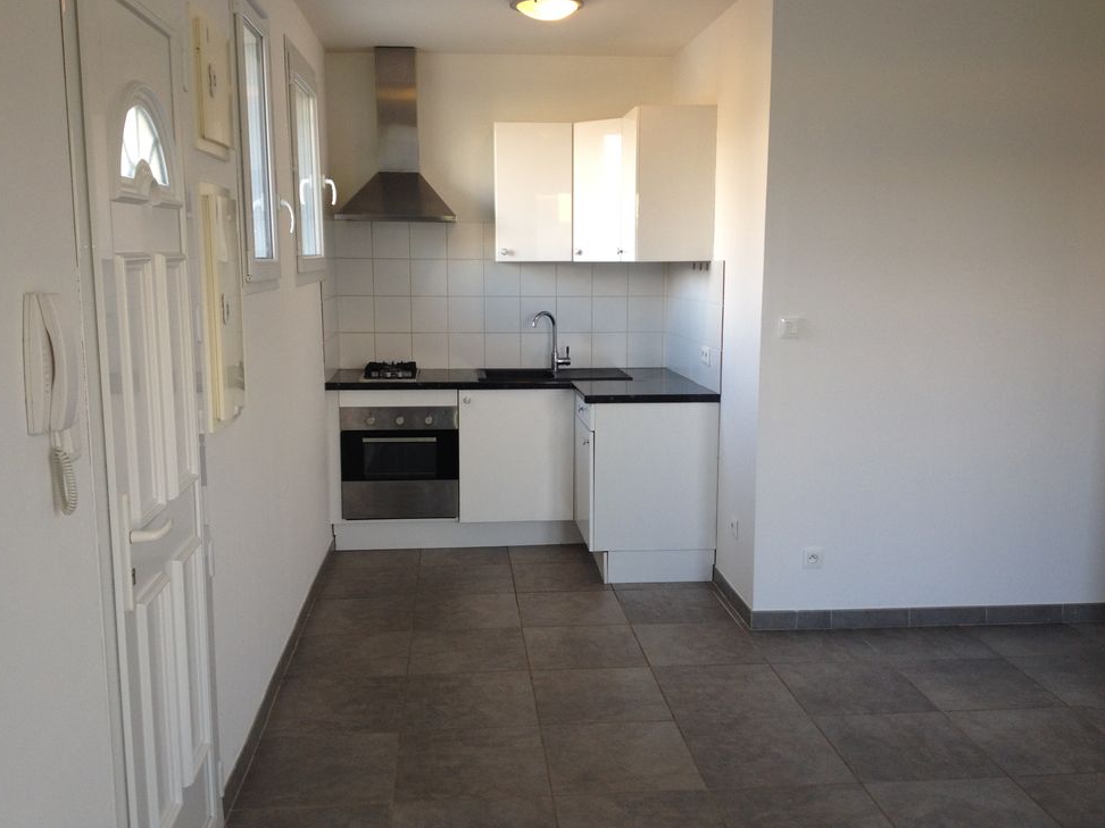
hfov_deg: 51.3
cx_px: 539
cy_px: 409
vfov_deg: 39.7
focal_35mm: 36
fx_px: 1149
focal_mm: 4.28
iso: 50
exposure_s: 1/34
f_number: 2.4
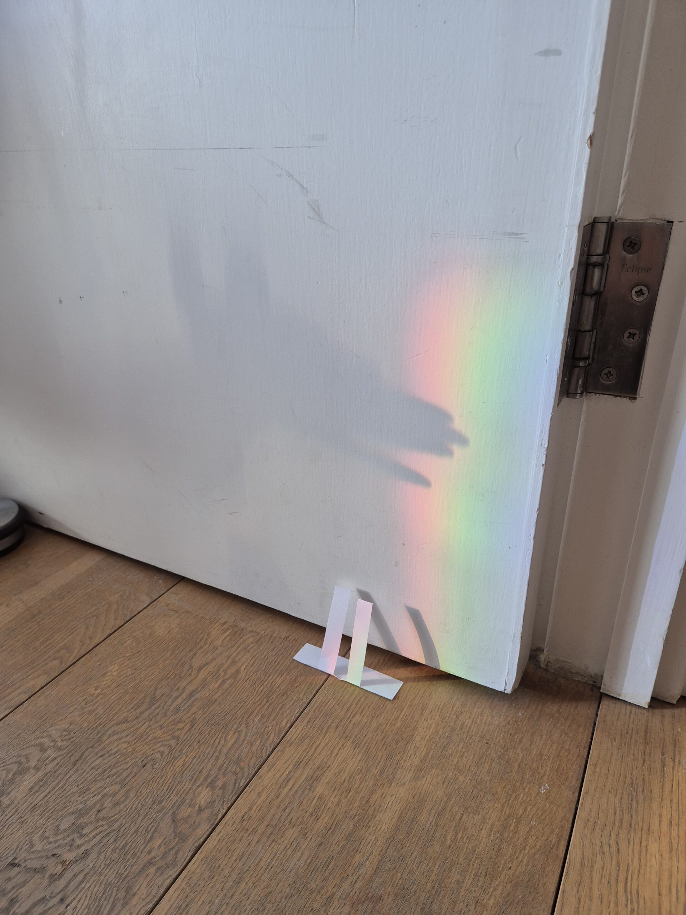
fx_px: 608
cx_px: 343
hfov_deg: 58.9
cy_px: 458
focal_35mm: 23
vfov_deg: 73.9
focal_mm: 5.4
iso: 160
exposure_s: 1/100
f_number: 1.8
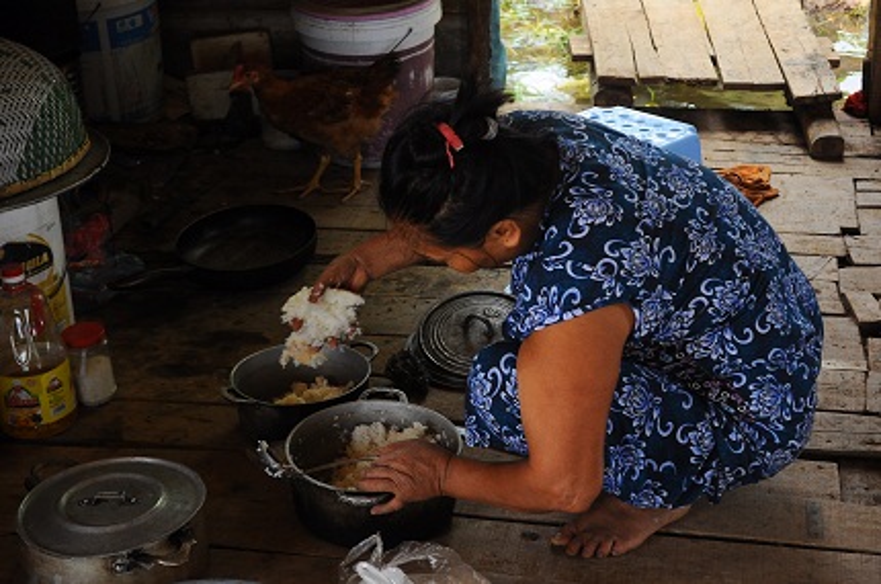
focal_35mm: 69
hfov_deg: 29.3
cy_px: 292
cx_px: 440
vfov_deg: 19.7
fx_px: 1685
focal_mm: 46
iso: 400
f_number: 6.3
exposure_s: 1/125
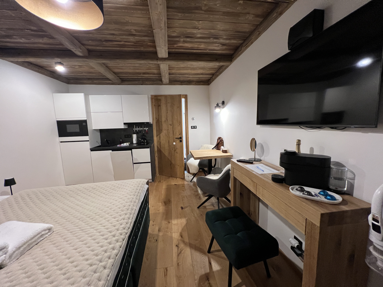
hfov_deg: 106.2
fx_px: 144
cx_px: 192
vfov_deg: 89.9
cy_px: 144
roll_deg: +2.0
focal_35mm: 13
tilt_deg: -8.0
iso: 320
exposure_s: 1/50
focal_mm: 1.57
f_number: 1.8
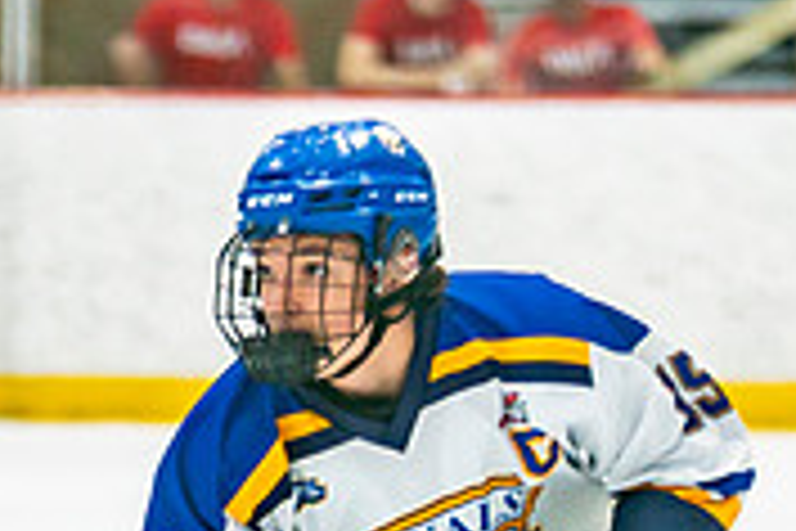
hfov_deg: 2.5
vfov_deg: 1.7
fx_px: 17997
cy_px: 912
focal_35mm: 814
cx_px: 47
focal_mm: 142
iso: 320
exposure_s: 1/640
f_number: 2.8
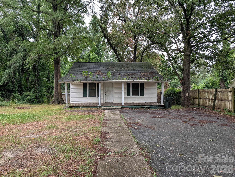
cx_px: 118
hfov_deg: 71.5
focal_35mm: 24
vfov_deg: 56.9
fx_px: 163
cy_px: 88
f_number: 1.68
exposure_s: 1/247
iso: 31
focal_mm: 6.9
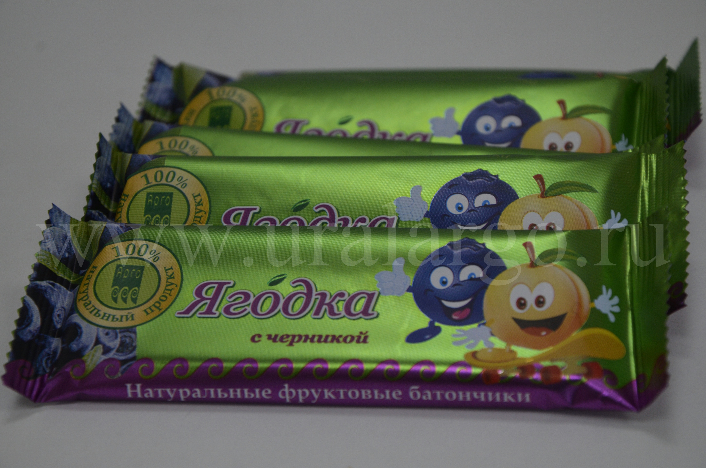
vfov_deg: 13.8
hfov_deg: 20.7
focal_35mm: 99
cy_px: 234
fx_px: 1937
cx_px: 353
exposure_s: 1/200
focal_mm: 66
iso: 640
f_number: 7.1
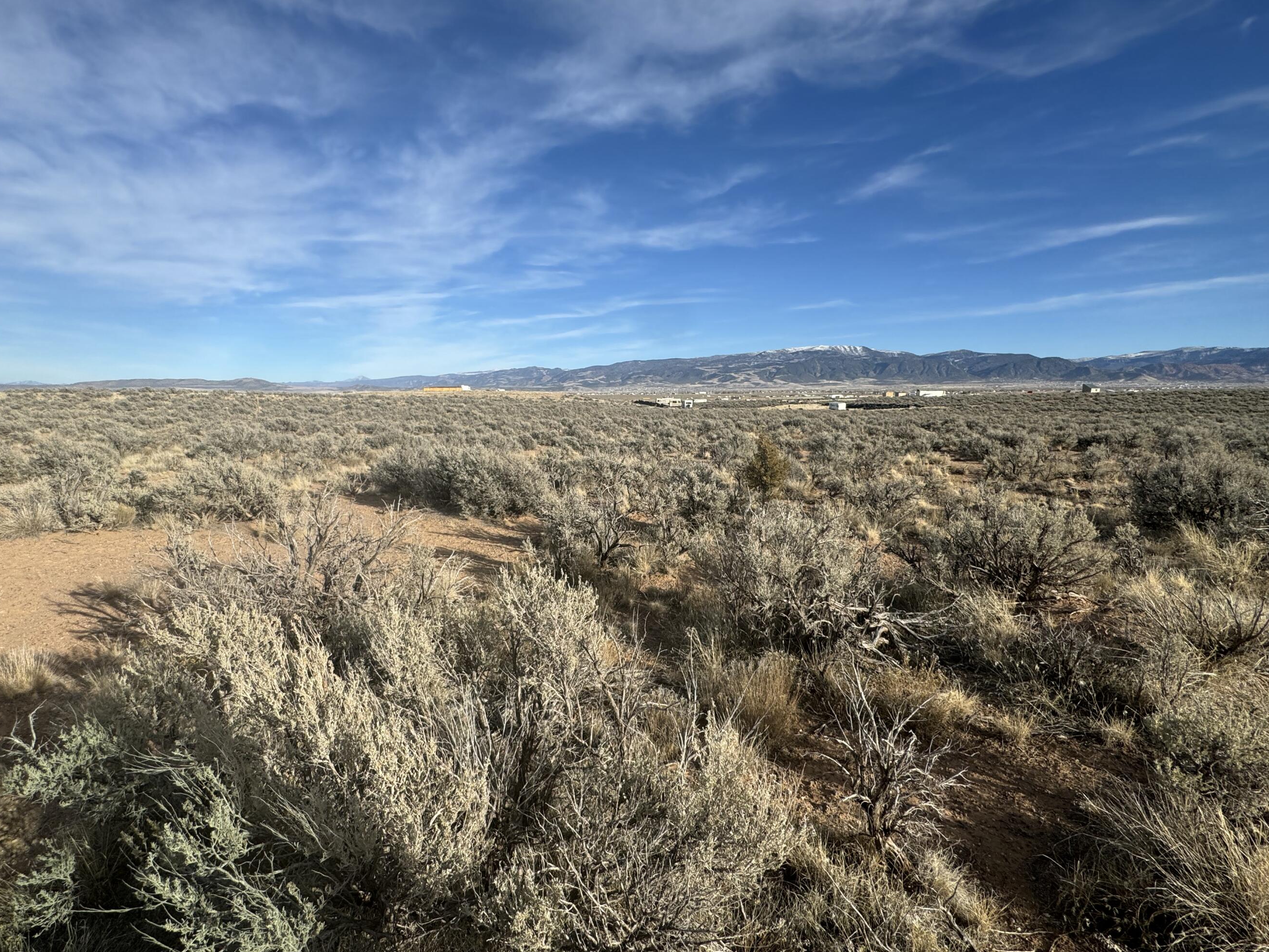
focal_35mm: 16
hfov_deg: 94.3
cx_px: 581
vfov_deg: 78.1
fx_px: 587
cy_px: 482
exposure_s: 1/2415
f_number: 2.2
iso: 50
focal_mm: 2.22
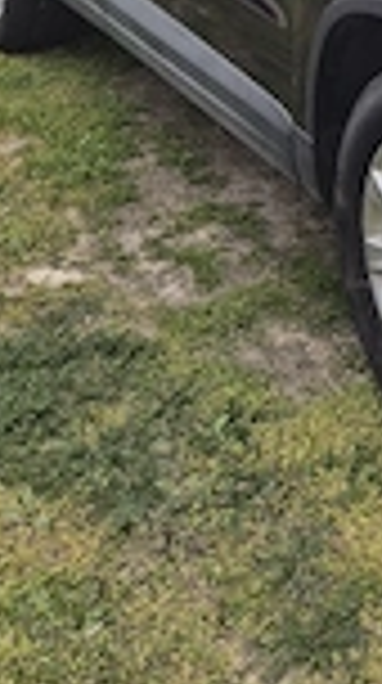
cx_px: 647
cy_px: -68
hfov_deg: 15.9
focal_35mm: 66
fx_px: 1194
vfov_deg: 28.9
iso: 25
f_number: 1.8
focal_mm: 5.4
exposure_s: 1/222
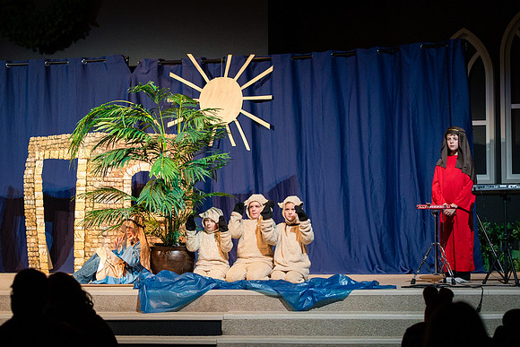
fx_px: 1991
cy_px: 184
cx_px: 178
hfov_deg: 14.9
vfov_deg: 10.0
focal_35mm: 138
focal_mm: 85
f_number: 2.8
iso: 500
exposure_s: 1/250
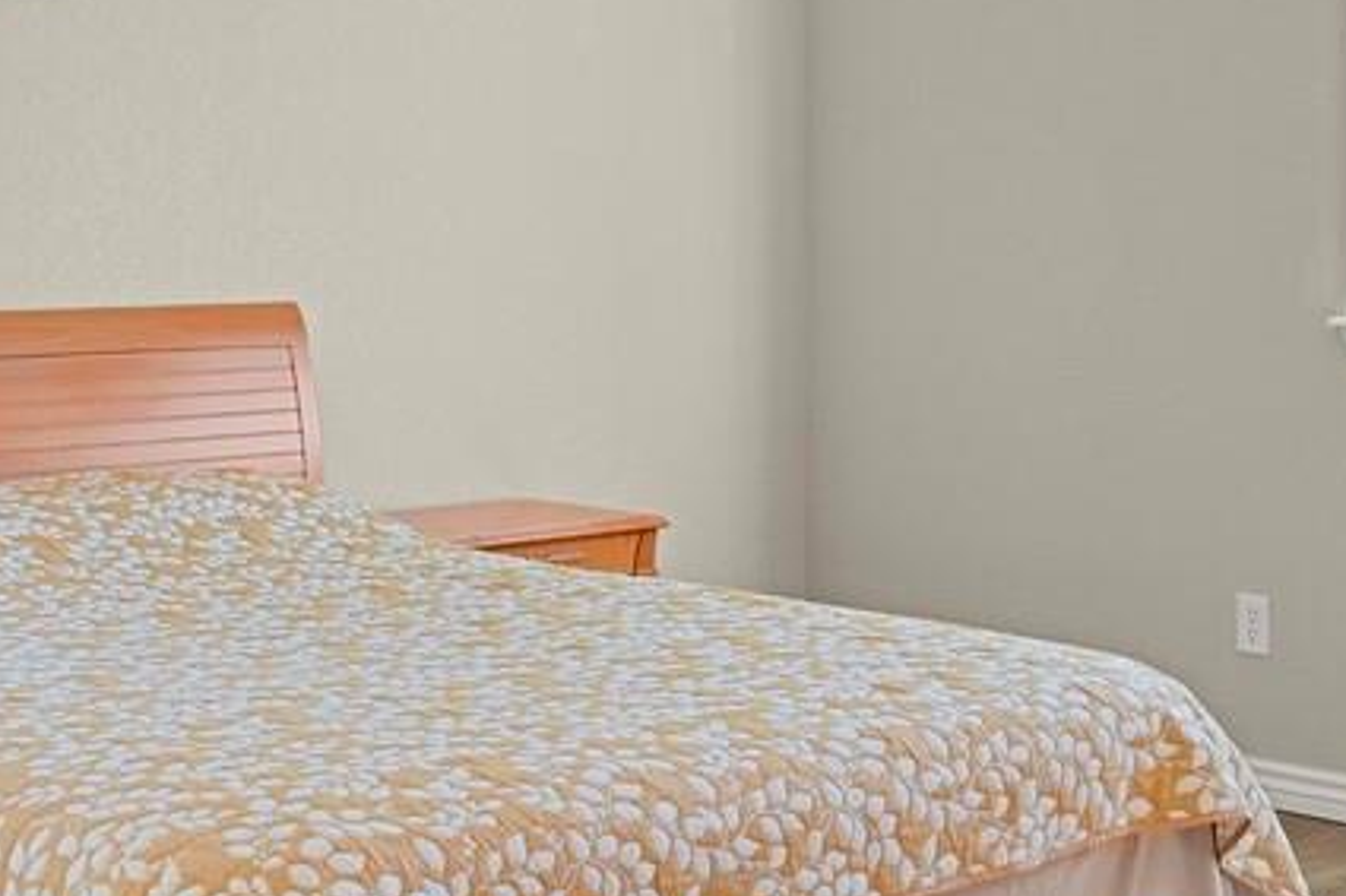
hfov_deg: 31.3
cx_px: 524
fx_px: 2392
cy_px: 196
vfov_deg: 21.0
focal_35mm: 64
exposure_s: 1.3
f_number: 8
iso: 250
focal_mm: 17
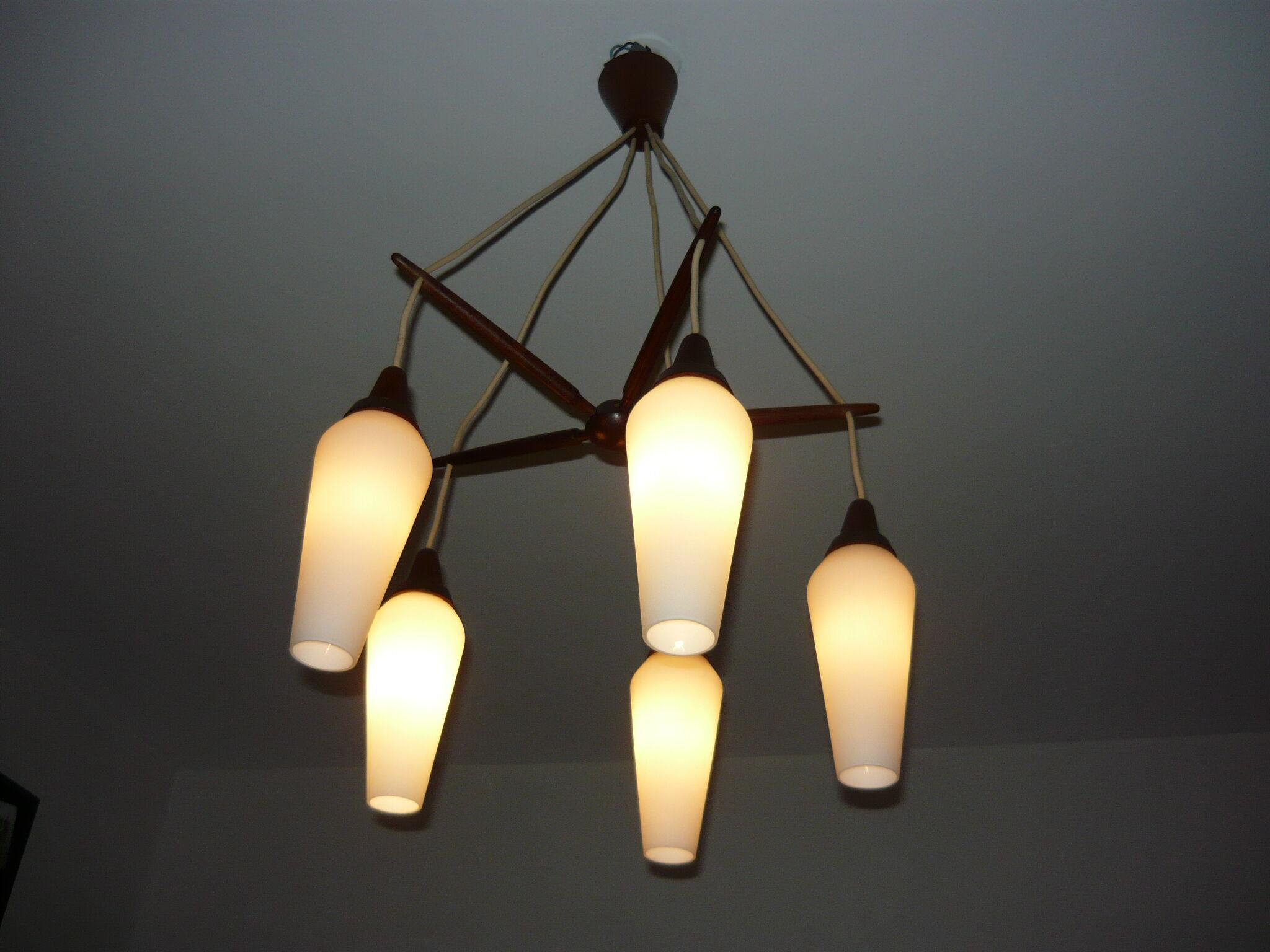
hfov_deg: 55.4
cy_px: 476
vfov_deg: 42.9
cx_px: 635
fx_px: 1211
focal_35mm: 33
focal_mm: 5.5
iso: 100
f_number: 2.8
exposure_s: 1/320
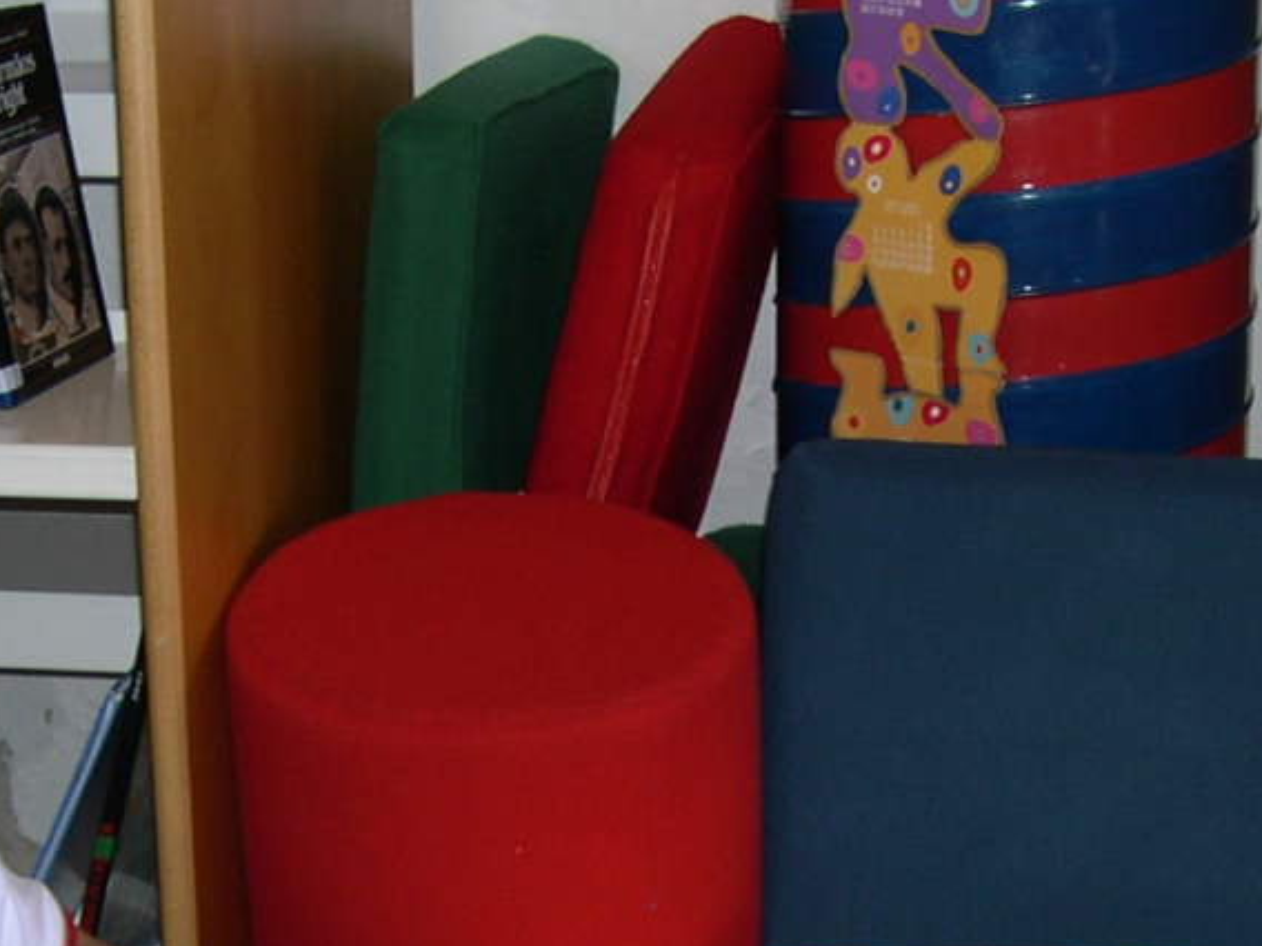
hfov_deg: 18.4
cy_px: 868
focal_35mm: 107
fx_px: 3901
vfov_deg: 13.7
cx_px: 764
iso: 100
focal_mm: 8
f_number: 2.8
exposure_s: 1/60
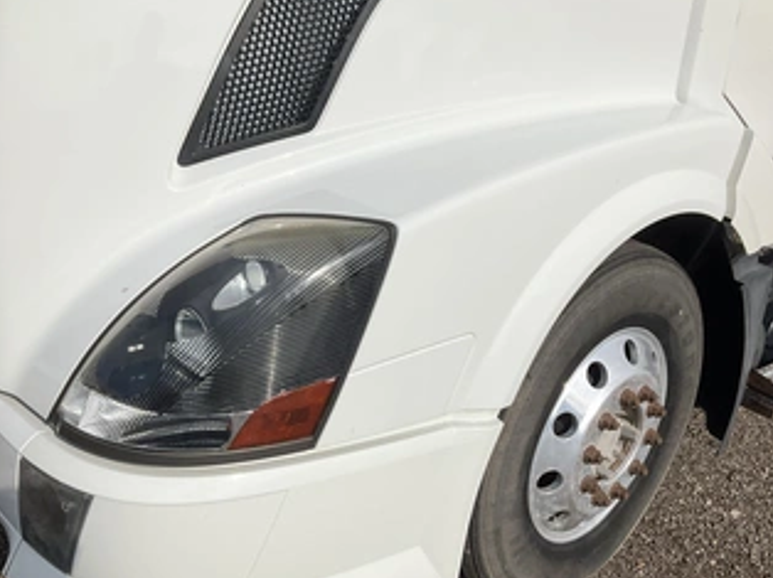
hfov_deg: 50.1
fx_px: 826
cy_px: 312
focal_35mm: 37
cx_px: 414
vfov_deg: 38.6
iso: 25
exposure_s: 1/7407
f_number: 1.8
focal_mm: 3
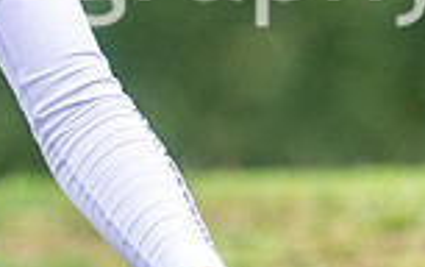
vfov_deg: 0.8
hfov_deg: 1.2
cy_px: -175
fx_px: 20118
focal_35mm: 1735
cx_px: 100
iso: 400
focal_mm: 300
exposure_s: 1/1000
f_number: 5
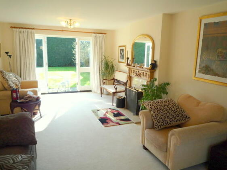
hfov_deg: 67.3
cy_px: 86
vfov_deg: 53.1
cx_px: 118
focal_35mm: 26
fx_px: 170
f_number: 2.8
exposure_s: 1/125
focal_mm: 4.4
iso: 100
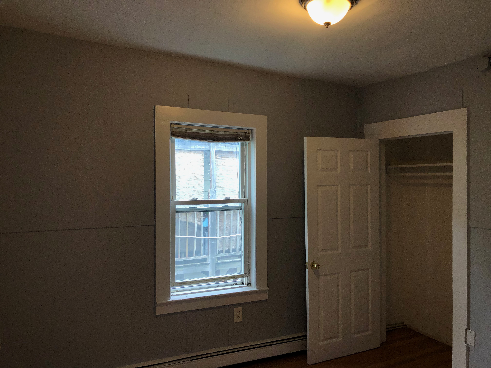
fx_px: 397
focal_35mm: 28
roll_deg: +0.2
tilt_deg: -0.3
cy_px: 184
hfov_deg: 63.4
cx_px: 246
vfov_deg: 49.7
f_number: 1.8
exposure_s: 1/120
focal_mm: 4
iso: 64
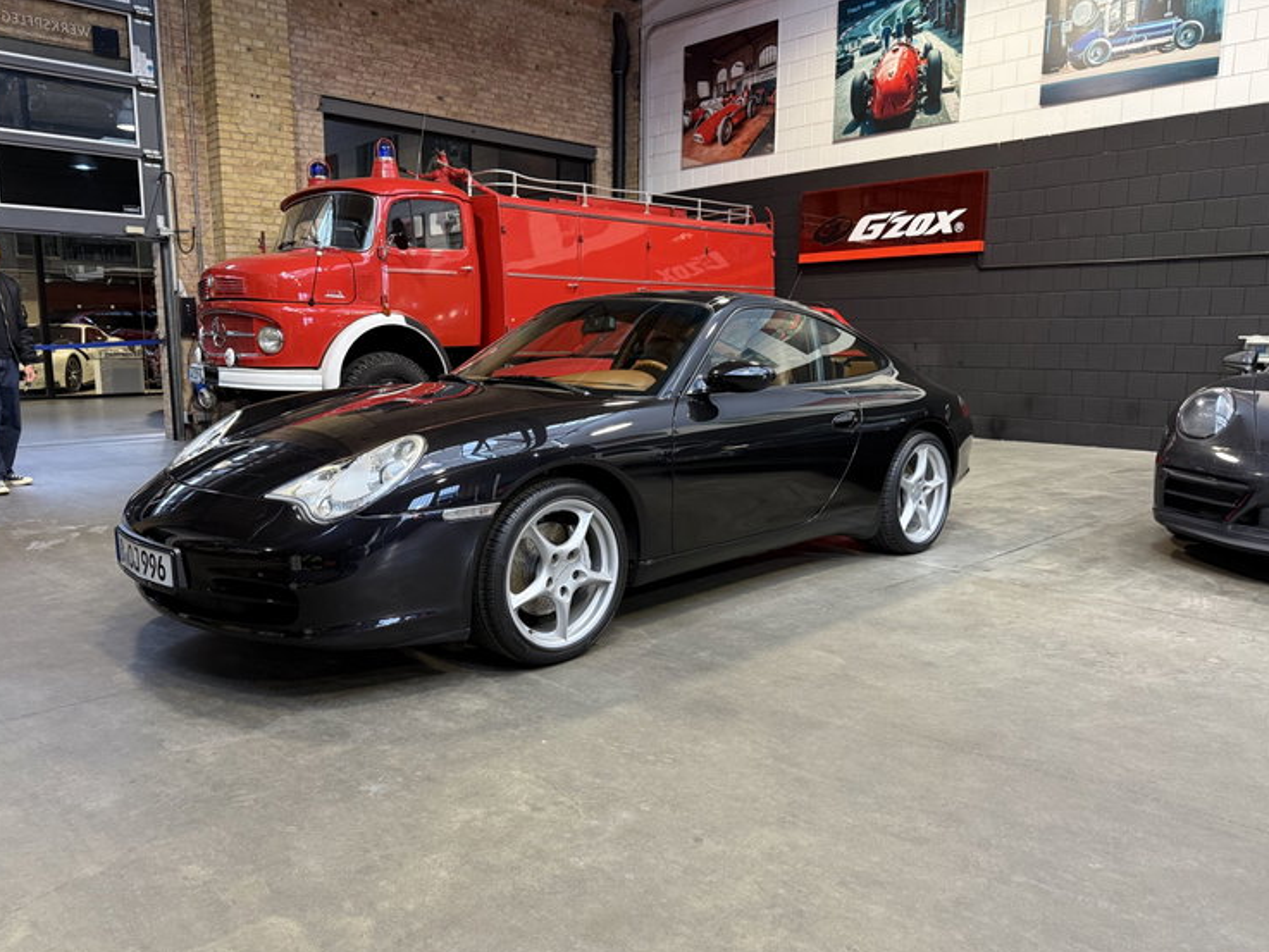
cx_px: 611
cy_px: 480
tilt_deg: -8.7
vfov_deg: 54.9
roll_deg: +0.5
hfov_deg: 69.4
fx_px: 917
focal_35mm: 25
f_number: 1.78
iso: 400
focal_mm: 6.76
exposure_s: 1/50
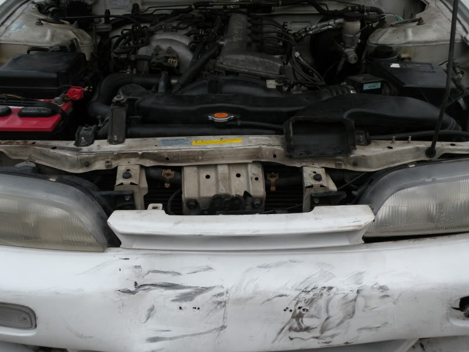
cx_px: 234
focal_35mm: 42
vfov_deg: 34.3
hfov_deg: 44.8
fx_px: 569
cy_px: 176
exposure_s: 1/60
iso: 127
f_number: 3.2
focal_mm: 7.4
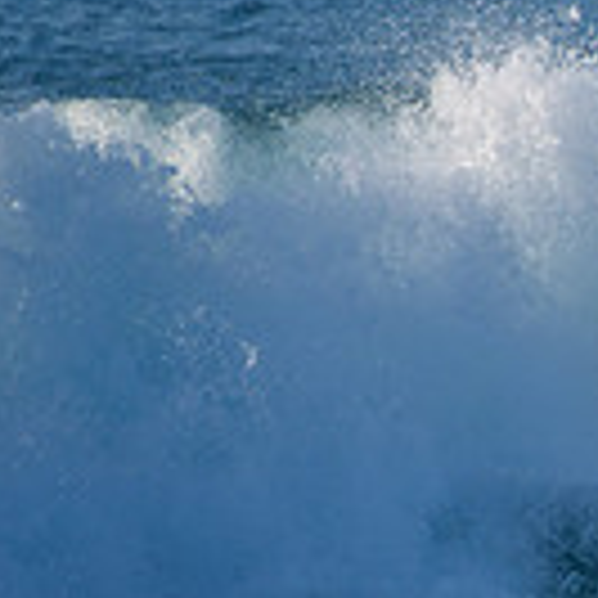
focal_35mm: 2006
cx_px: 1146
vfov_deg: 0.9
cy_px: 505
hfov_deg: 0.9
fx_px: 39207
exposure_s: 1/2000
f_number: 5.6
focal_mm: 500
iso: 320
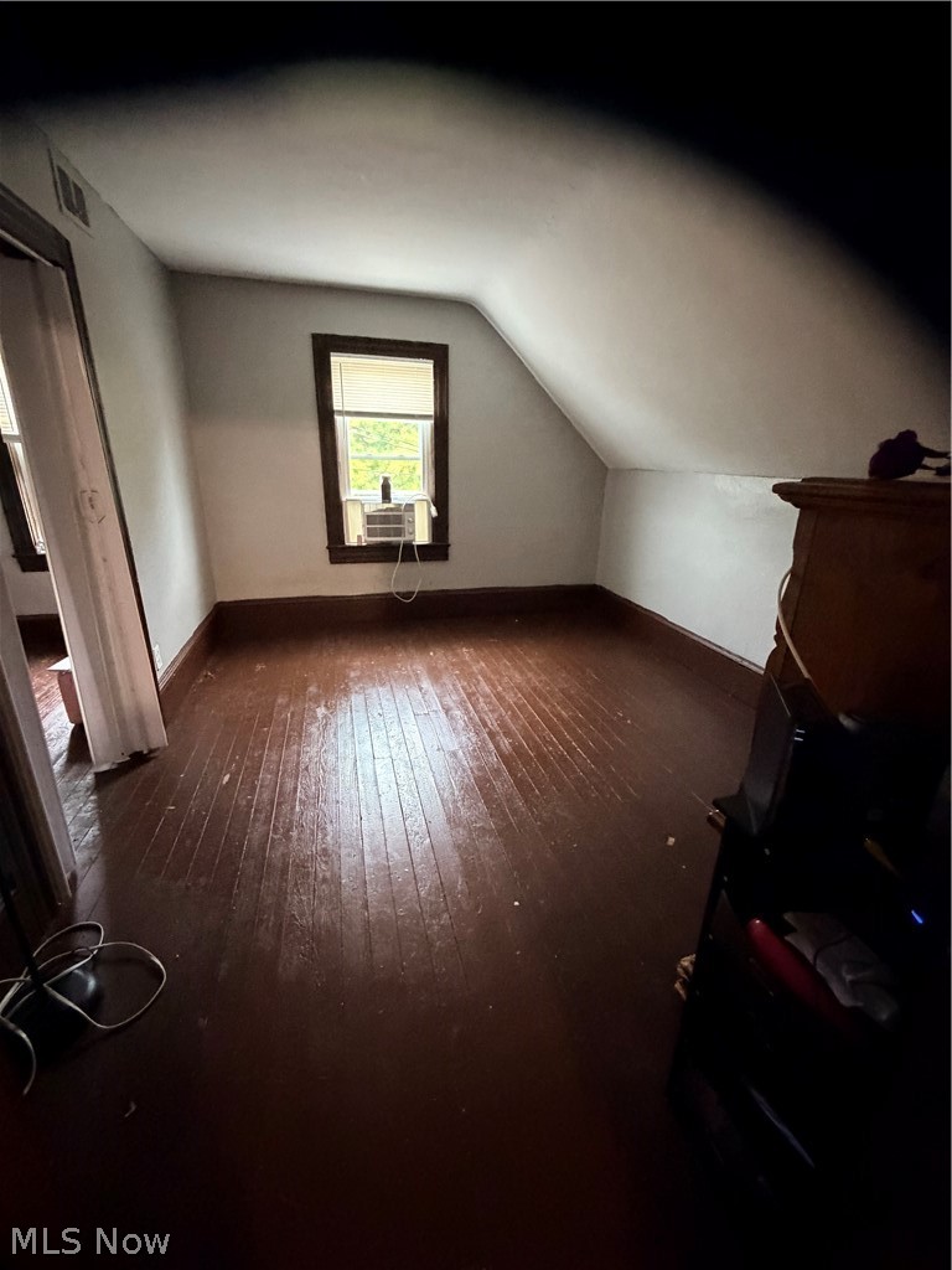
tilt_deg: -19.7
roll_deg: -1.4
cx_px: 476
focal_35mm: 14
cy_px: 635
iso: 1600
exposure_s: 1/40
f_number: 2.2
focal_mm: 2.22
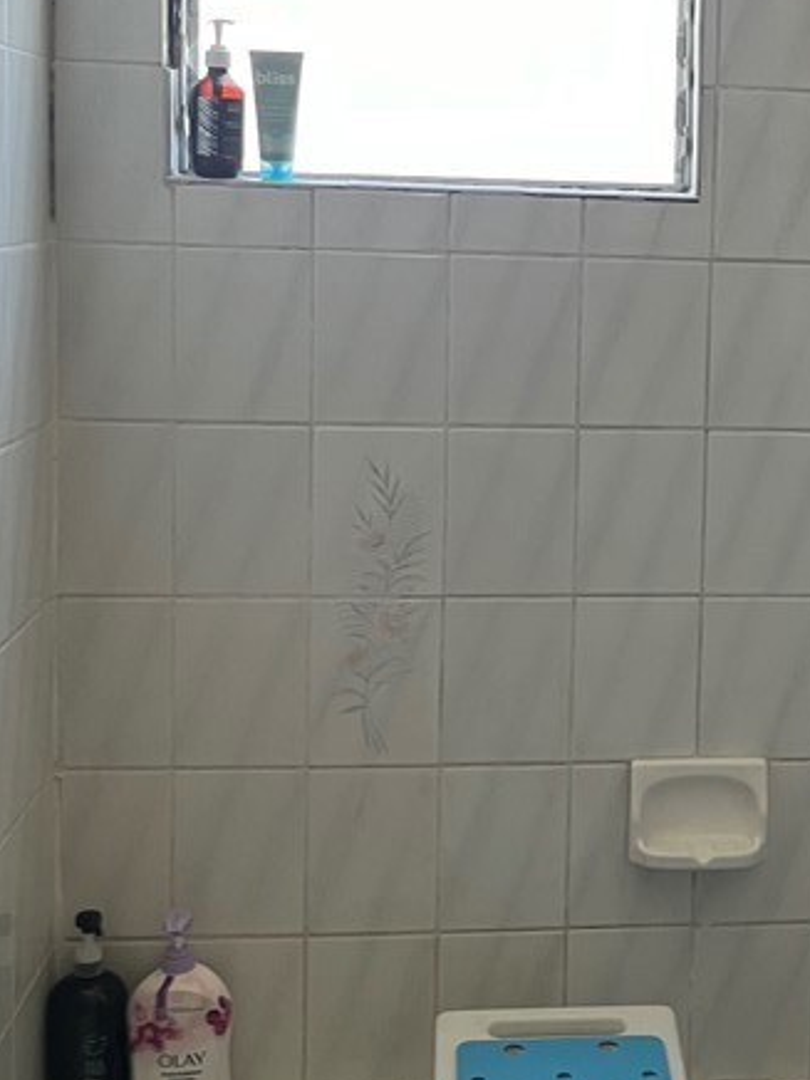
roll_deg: +1.3
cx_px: 748
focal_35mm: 61
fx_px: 1903
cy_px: 362
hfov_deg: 23.3
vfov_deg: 31.4
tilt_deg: -6.5
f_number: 1.6
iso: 100
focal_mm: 5.1
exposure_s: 1/60
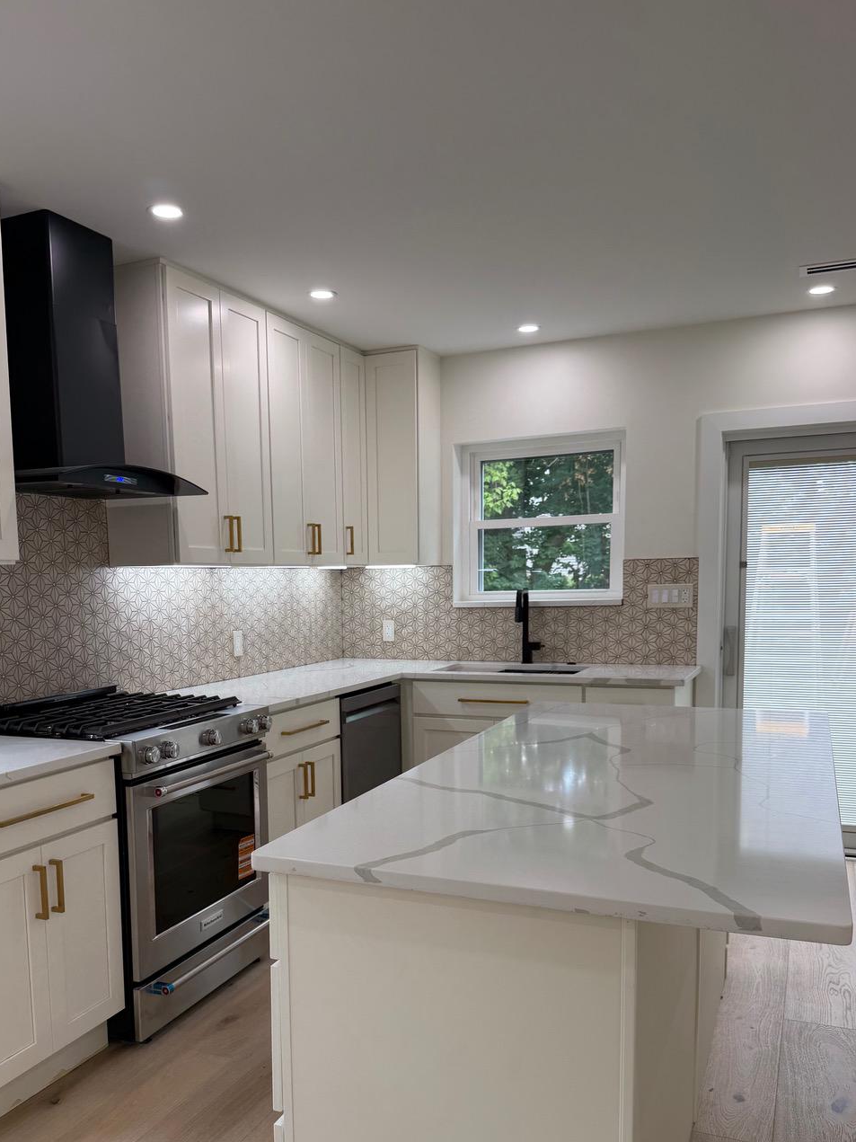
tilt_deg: -6.3
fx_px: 956
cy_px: 689
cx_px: 383
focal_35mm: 29
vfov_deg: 61.1
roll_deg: +1.5
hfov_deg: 48.1
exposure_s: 1/120
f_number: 1.78
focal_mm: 6.76
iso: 50
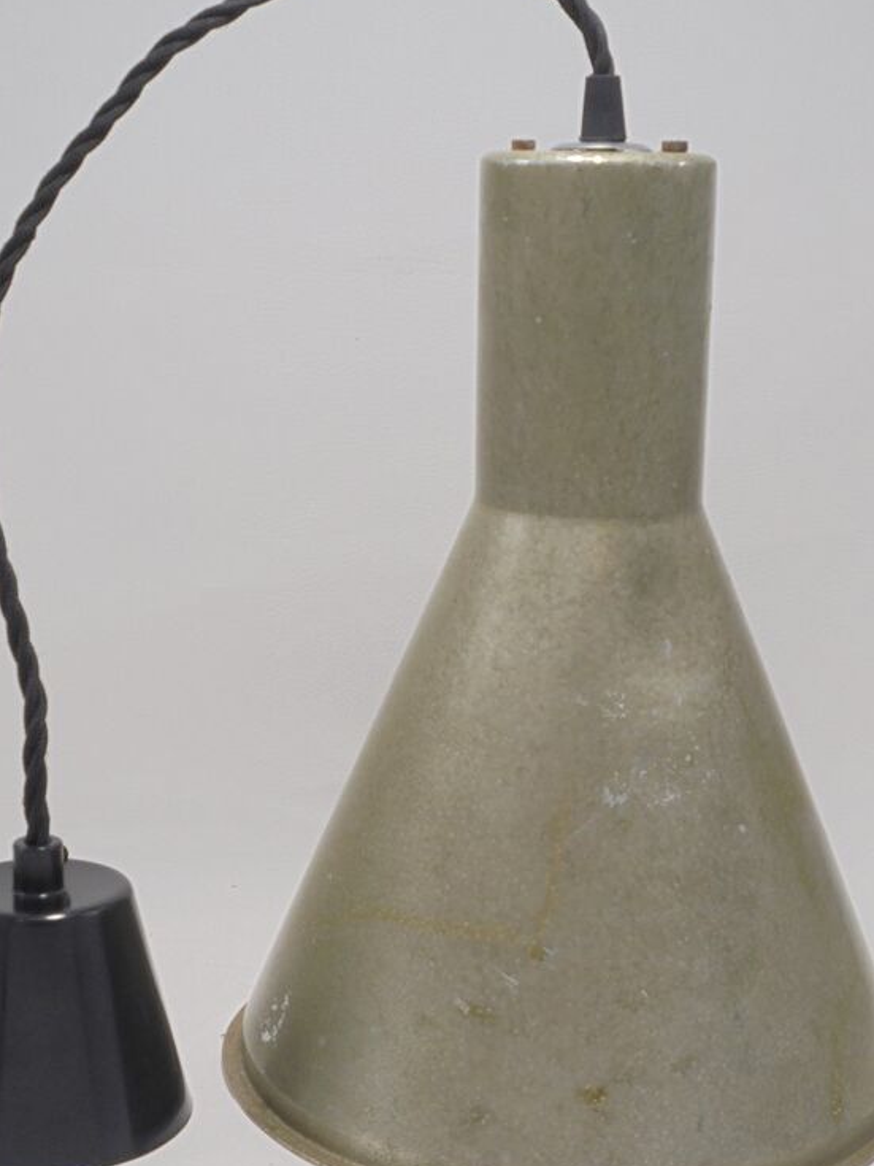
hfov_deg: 24.4
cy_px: 595
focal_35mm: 60
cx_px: 421
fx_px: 2020
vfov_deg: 32.2
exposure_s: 1/40
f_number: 4.8
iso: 100
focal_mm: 8.9
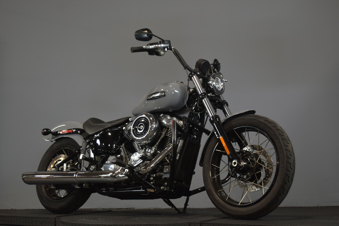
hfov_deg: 36.8
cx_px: 180
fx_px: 509
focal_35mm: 54
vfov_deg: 25.1
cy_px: 113
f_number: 4.8
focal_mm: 32
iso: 640
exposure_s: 1/30
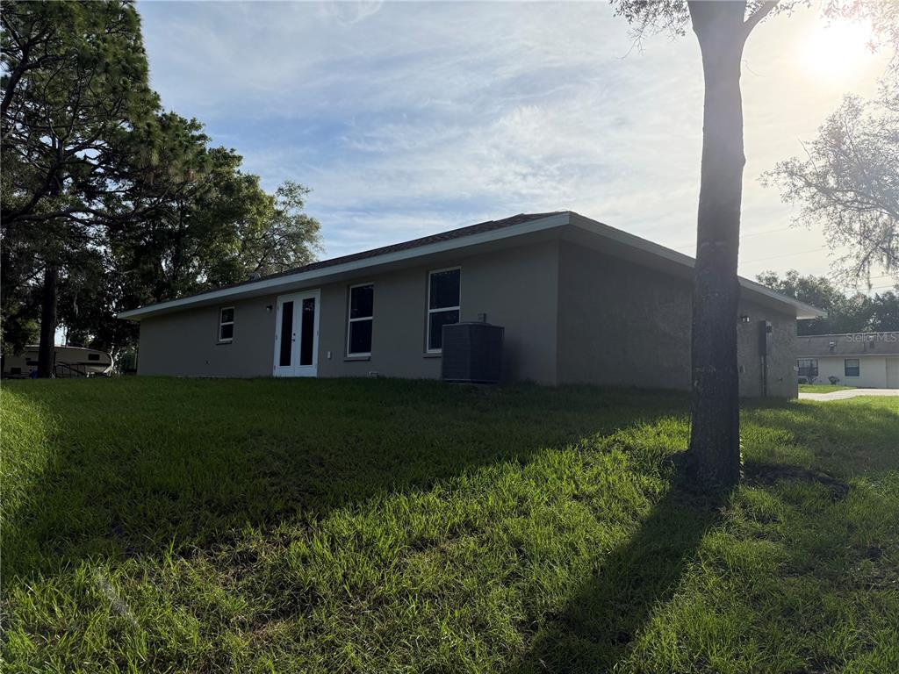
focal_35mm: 24
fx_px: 623
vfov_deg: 56.8
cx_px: 450
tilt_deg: +5.3
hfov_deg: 71.6
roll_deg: -2.1
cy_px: 337
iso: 100
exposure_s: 1/8130
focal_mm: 6.76
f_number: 1.78
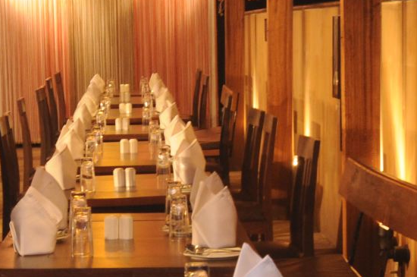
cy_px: 268
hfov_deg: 17.0
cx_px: 111
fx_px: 1388
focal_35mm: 120
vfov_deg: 11.3
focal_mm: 22
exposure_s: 1/3
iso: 500
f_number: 8
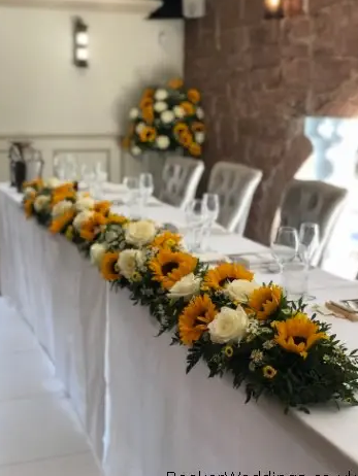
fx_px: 744
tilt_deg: -10.7
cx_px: 175
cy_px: 241
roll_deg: +0.3
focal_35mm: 54
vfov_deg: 35.5
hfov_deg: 27.1
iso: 50
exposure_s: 1/50
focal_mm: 6
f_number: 2.4
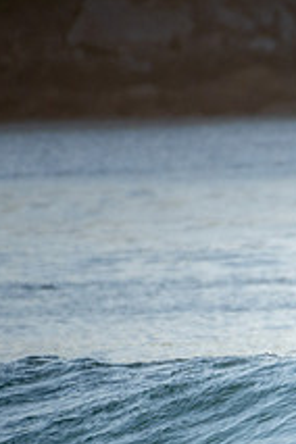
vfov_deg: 1.0
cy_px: 349
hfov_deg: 0.7
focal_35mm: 2041
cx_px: 579
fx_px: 25170
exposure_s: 1/1000
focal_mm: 500
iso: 200
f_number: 5.6
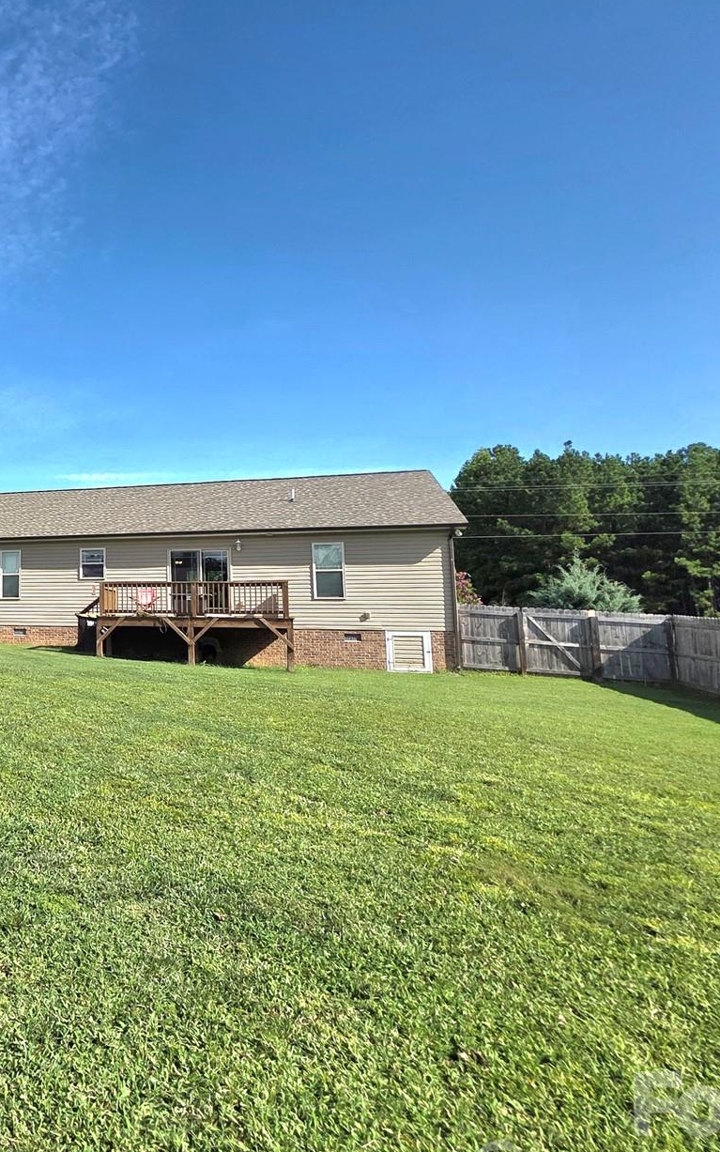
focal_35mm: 23
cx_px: -28
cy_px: 534
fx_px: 722
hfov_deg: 43.8
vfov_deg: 77.0
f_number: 1.9
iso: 40
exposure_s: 1/3333
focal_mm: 2.2
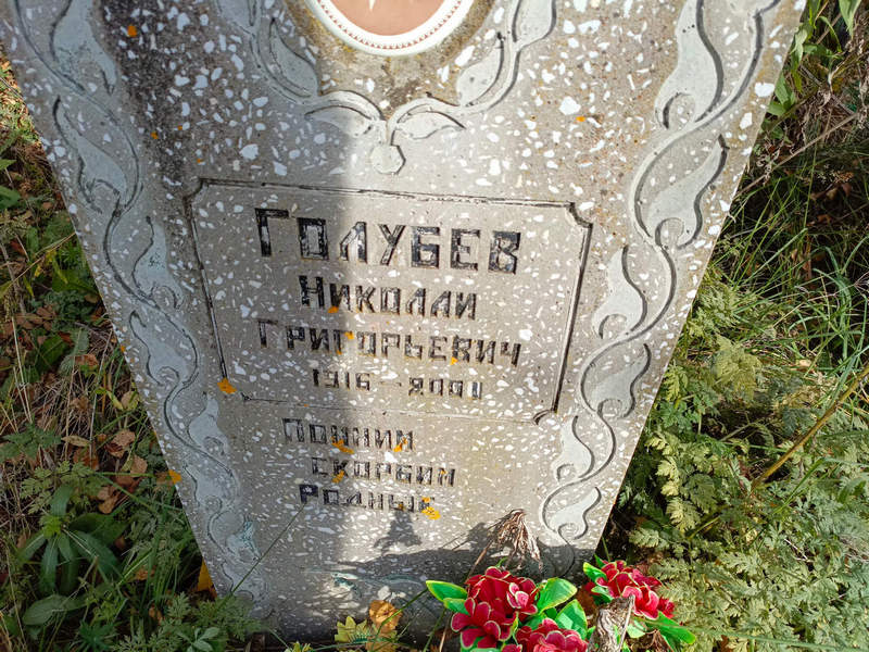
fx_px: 628
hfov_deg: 69.4
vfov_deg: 54.9
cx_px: 434
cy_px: 326
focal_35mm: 25
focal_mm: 4.76
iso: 117
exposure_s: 1/703
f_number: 1.69
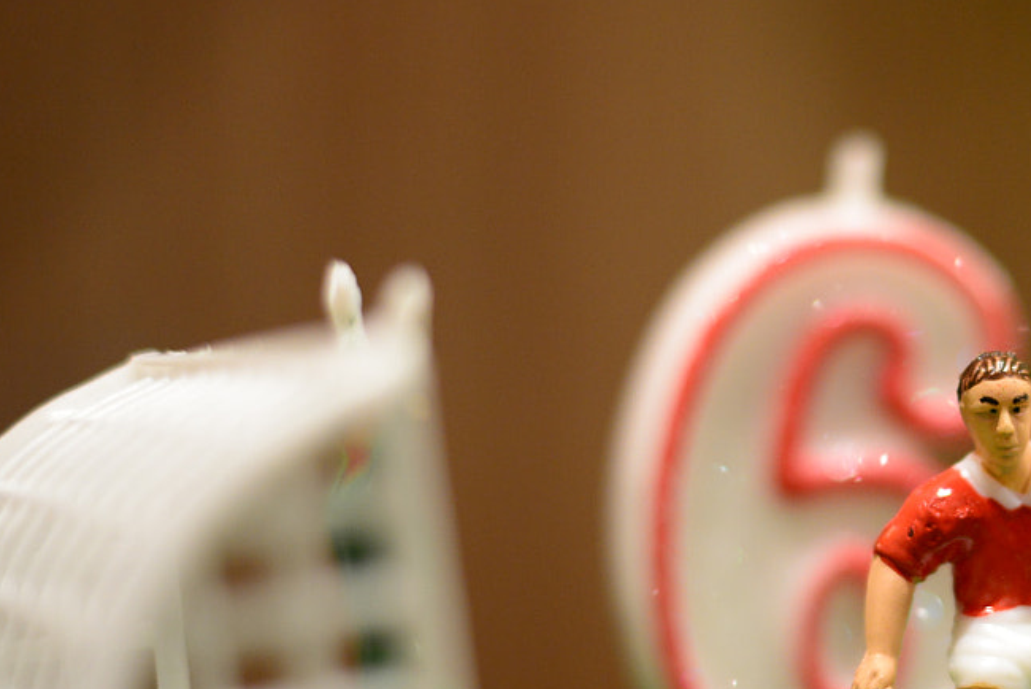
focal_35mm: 123
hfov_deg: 16.3
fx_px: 3524
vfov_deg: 11.1
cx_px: 1004
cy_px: 440
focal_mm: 50
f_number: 1.8
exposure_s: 1/125
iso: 800
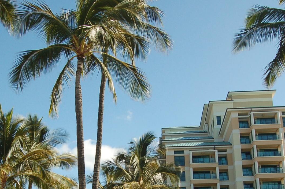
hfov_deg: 38.1
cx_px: 113
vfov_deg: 25.2
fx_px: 411
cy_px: 164
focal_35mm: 52
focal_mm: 18
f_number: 9
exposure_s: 1/125
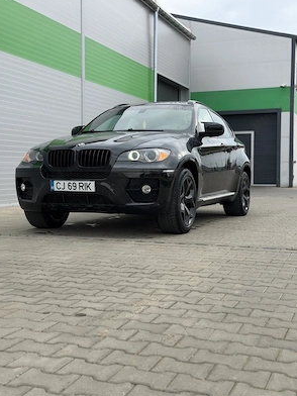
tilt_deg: -3.0
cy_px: 196
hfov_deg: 29.7
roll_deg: -0.1
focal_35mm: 49
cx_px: 147
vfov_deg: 38.9
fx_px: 561
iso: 64
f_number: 1.78
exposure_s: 1/1222
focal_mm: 6.76
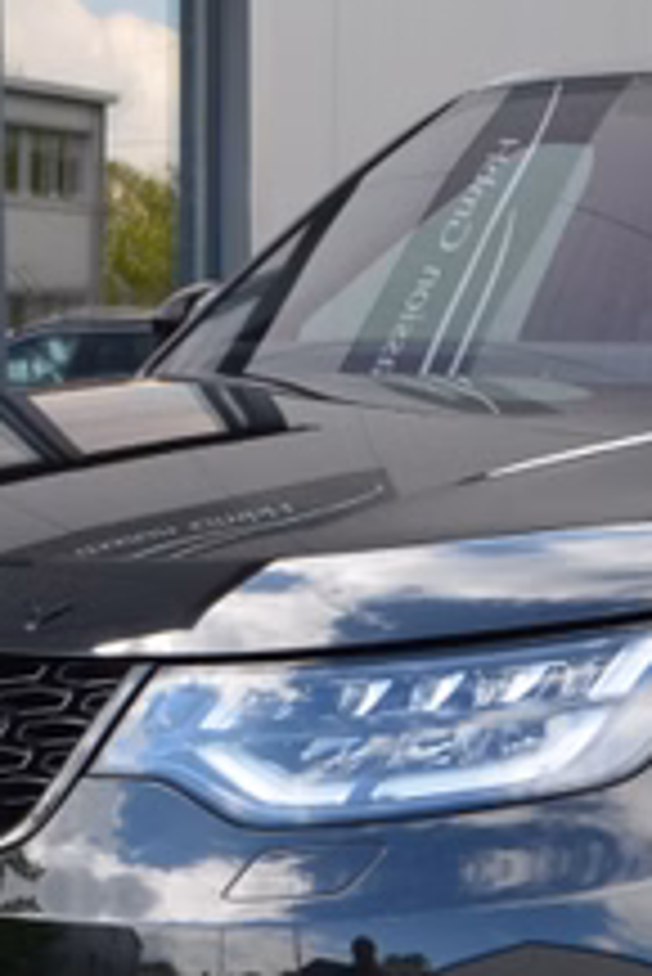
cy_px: 864
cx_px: 603
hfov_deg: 14.0
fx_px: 2631
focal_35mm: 97
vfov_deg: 20.6
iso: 320
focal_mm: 22
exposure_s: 1/60
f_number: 10
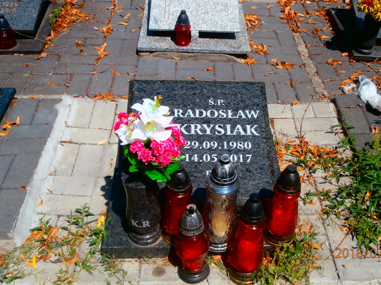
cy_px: 123
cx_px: 209
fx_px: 484
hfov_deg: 42.9
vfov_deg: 32.8
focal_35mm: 44
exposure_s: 1/1000
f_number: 3.9
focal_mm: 6.67
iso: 100
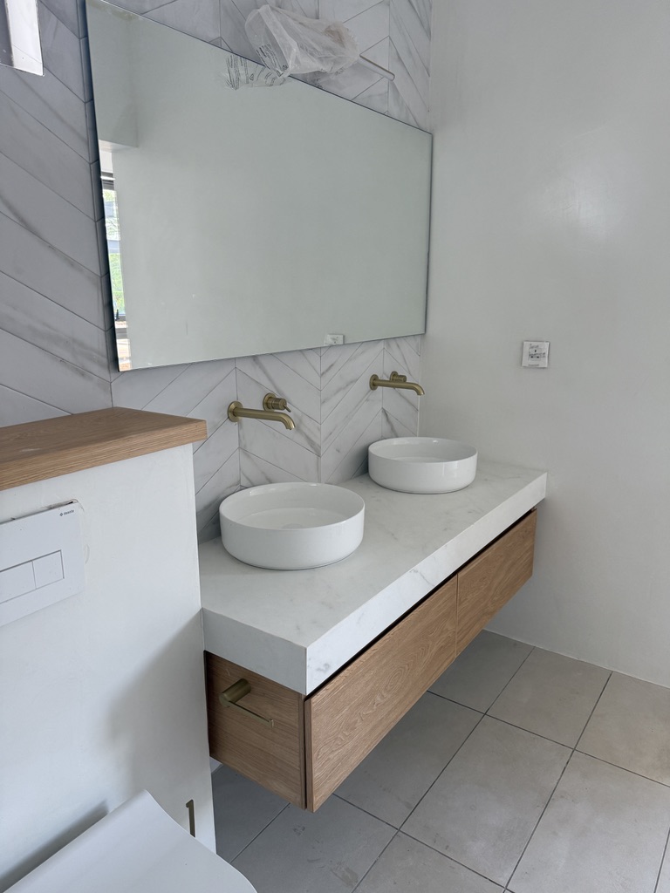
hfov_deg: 56.8
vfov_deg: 71.6
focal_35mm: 24
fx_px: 619
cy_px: 446
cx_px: 335
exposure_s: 1/121
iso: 125
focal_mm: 6.76
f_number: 1.78
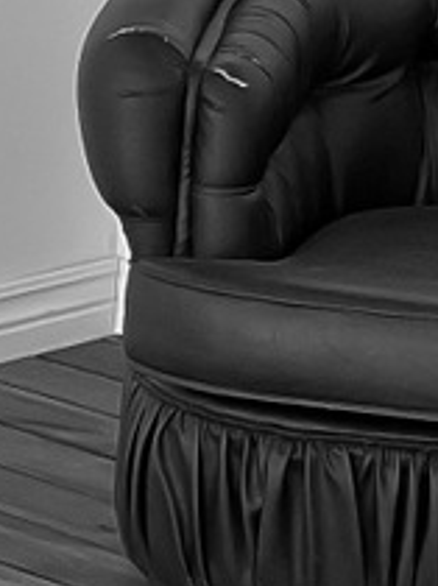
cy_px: 109
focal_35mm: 221
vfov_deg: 8.9
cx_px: -909
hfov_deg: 6.2
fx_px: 3736
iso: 25
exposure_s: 1/120
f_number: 1.8
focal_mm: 3
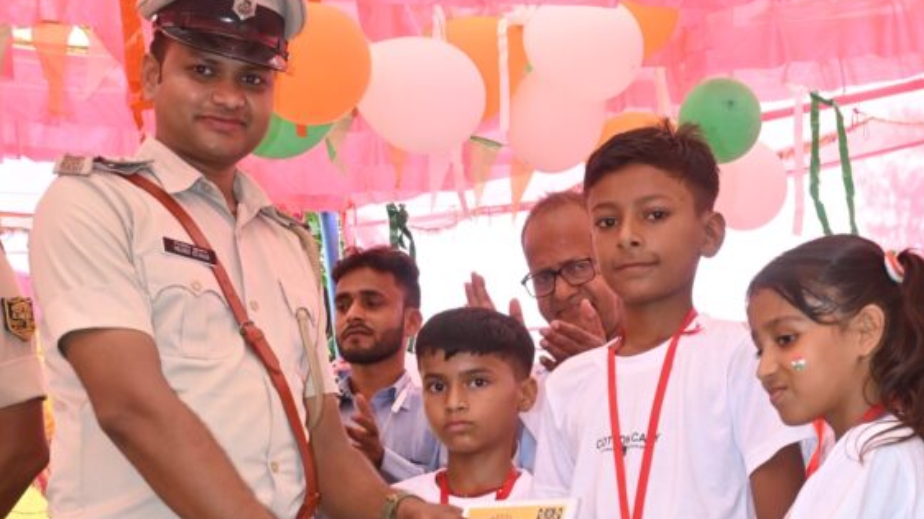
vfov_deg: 18.3
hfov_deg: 32.6
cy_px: 506
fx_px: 1578
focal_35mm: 64
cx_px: 532
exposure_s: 1/160
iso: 640
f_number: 7.1
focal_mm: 22.5
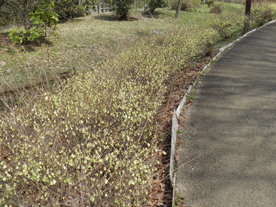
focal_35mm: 39
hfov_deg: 47.9
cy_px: 104
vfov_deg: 36.8
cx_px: 138
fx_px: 311
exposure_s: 1/160
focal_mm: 7.1
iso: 50
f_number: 5.7
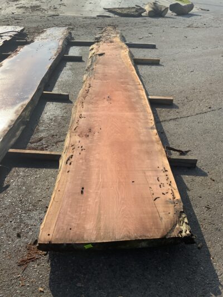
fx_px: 249
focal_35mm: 29
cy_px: 148
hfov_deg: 48.2
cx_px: 112
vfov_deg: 61.6
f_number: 1.8
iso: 16
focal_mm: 3
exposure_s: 1/1848
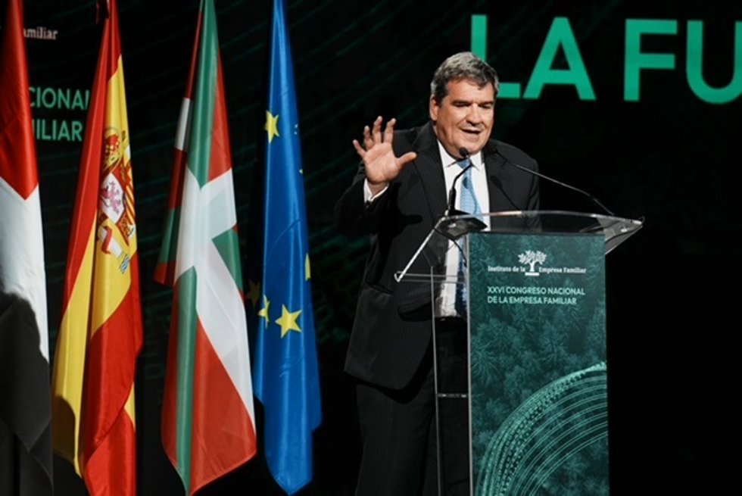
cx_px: 371
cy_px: 248
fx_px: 6188
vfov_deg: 4.6
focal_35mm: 300
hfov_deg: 6.9
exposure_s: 1/350
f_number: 3.5
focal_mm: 200
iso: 400
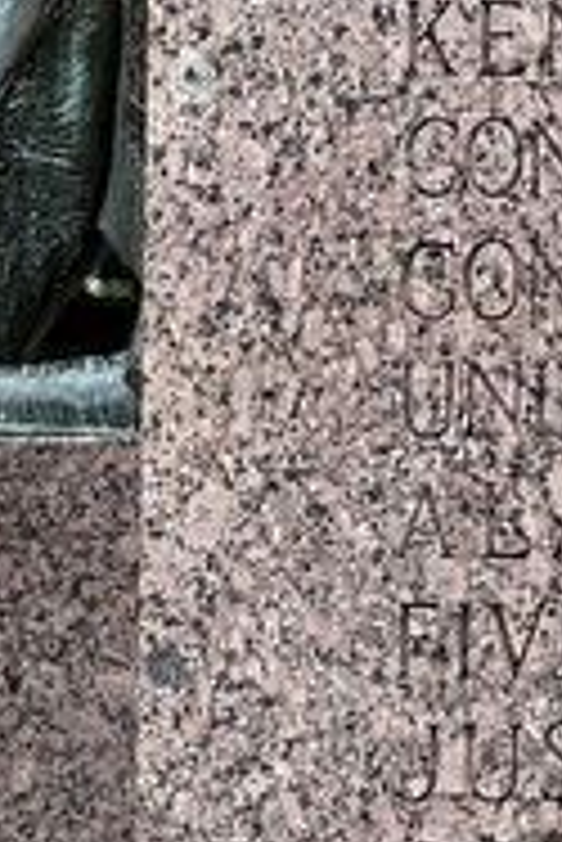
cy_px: 883
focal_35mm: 342
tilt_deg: -2.1
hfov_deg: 4.0
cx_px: 1151
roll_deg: +0.1
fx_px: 7993
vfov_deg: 6.0
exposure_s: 1/99
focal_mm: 9
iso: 64
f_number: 2.8
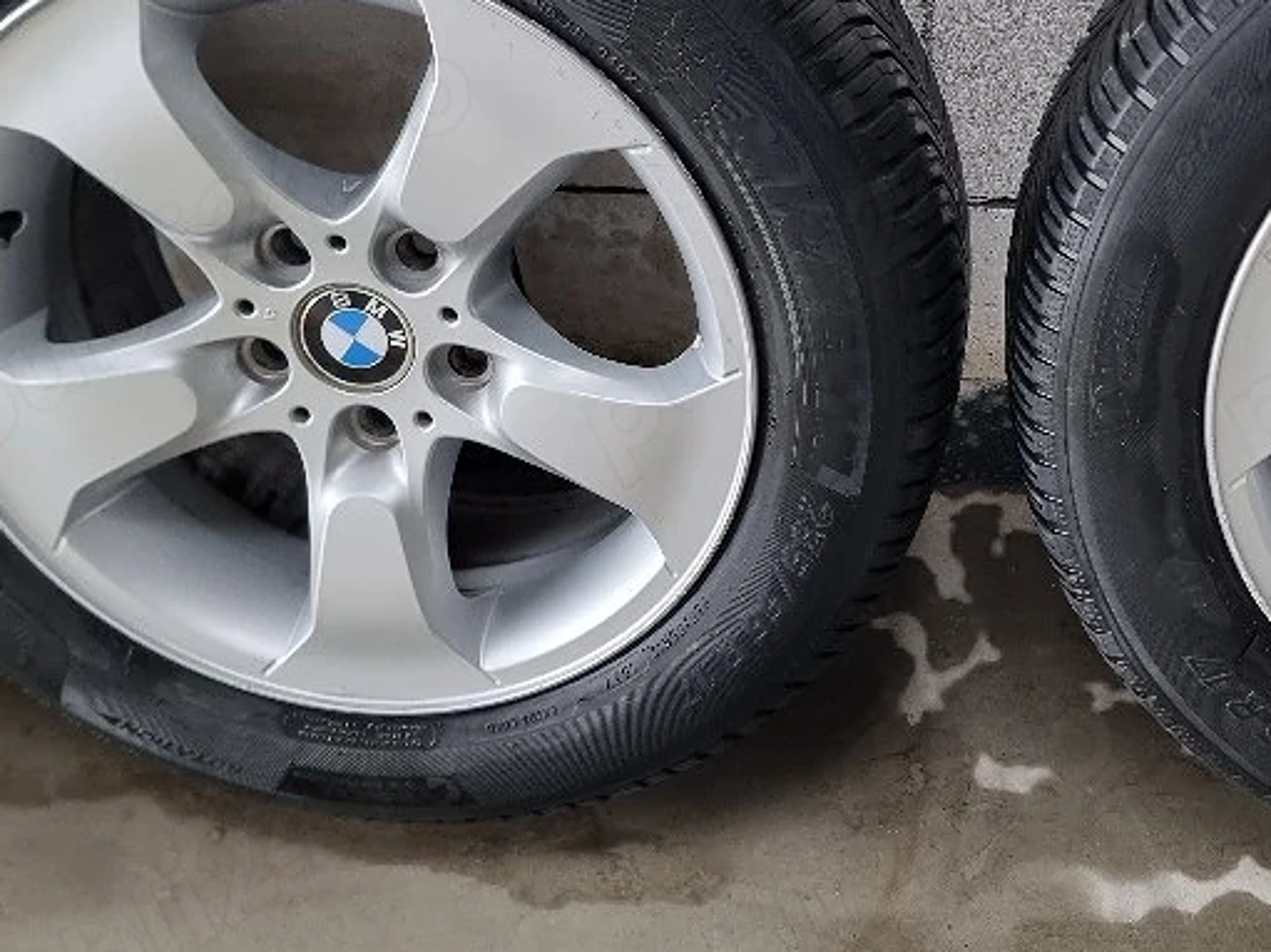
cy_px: 276
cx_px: 1012
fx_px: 1725
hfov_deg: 38.9
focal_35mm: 47
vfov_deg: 30.5
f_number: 1.8
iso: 160
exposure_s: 1/50
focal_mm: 6.7
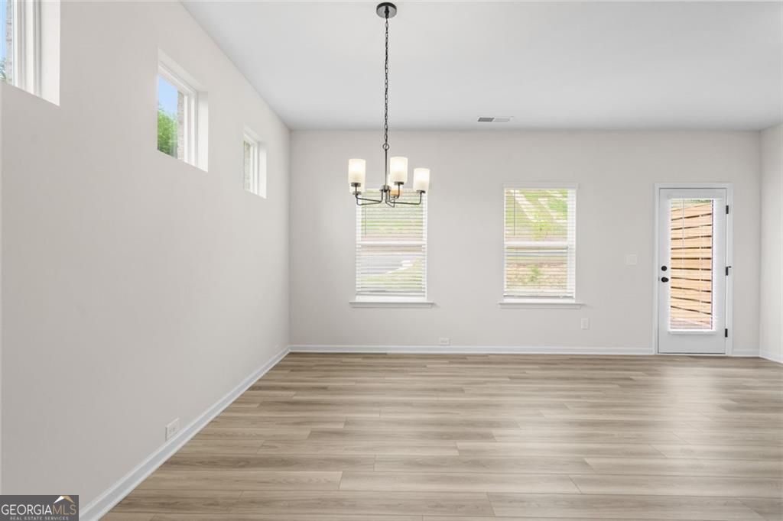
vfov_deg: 70.4
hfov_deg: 93.3
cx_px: 392
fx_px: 370
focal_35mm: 17
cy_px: 260
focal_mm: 17
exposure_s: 1/30
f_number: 6.3
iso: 1250
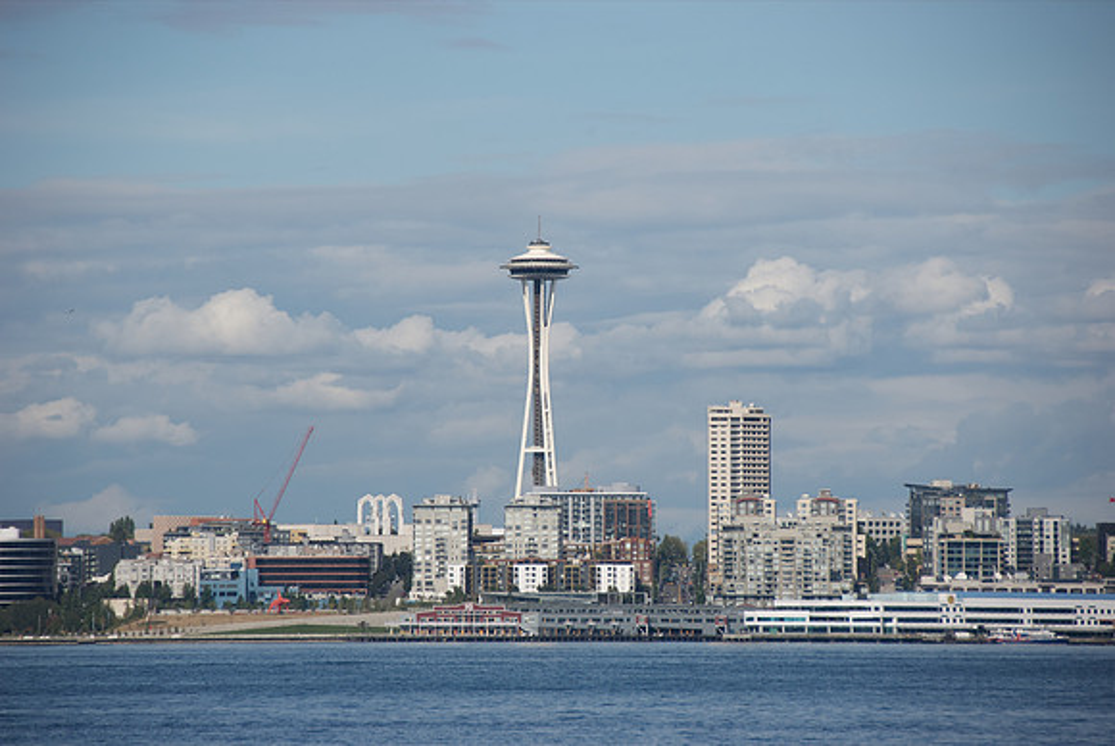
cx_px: 558
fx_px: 6976
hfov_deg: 9.1
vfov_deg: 6.1
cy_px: 373
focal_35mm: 225
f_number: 5.6
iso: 100
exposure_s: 1/800
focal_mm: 150
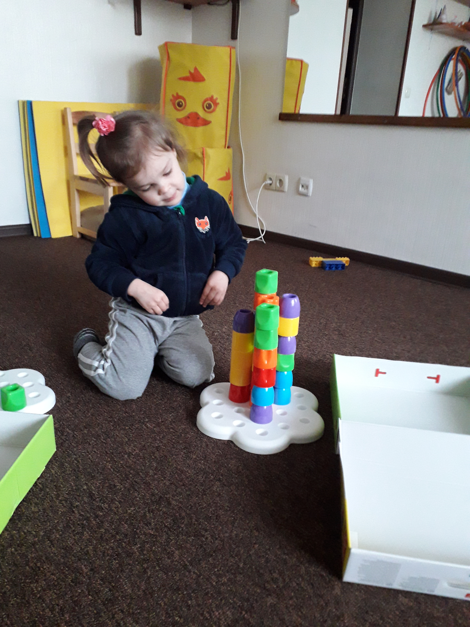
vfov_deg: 65.3
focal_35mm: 27
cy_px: 314
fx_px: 489
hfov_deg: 51.4
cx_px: 235
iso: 400
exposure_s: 1/25
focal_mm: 3.6
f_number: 1.9
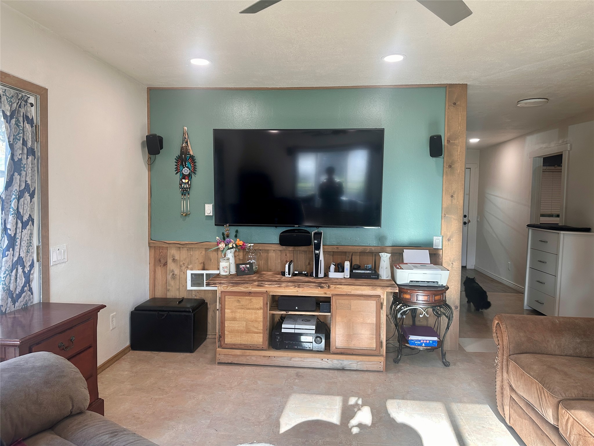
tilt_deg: -2.1
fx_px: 412
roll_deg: -0.6
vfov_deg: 56.8
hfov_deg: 71.6
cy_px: 223
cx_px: 297
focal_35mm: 24
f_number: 1.78
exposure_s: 1/120
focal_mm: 6.86
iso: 125
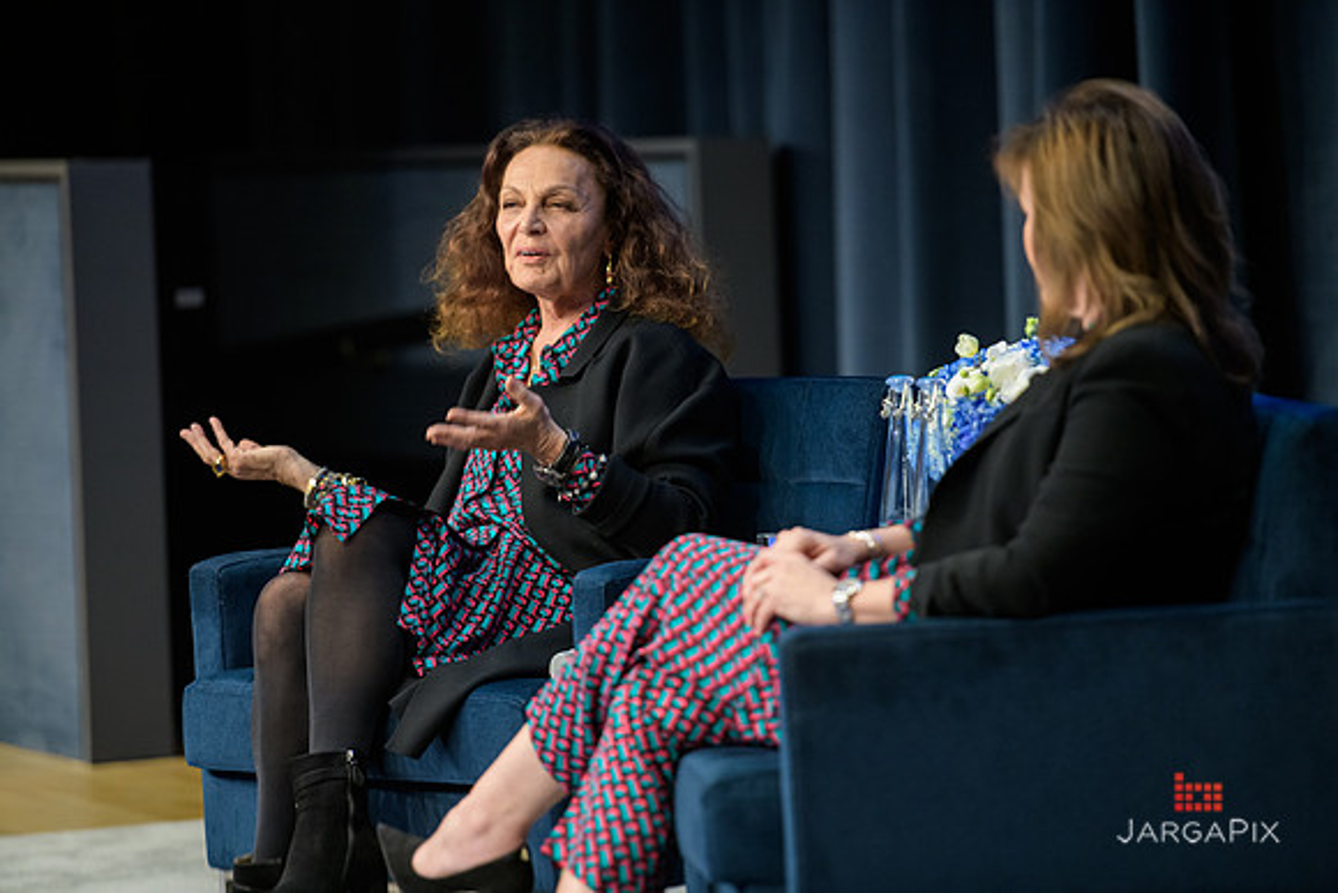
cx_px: 669
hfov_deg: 10.8
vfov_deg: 7.2
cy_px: 446
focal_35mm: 190
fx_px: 7063
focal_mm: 190
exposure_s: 1/125
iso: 1600
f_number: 3.2
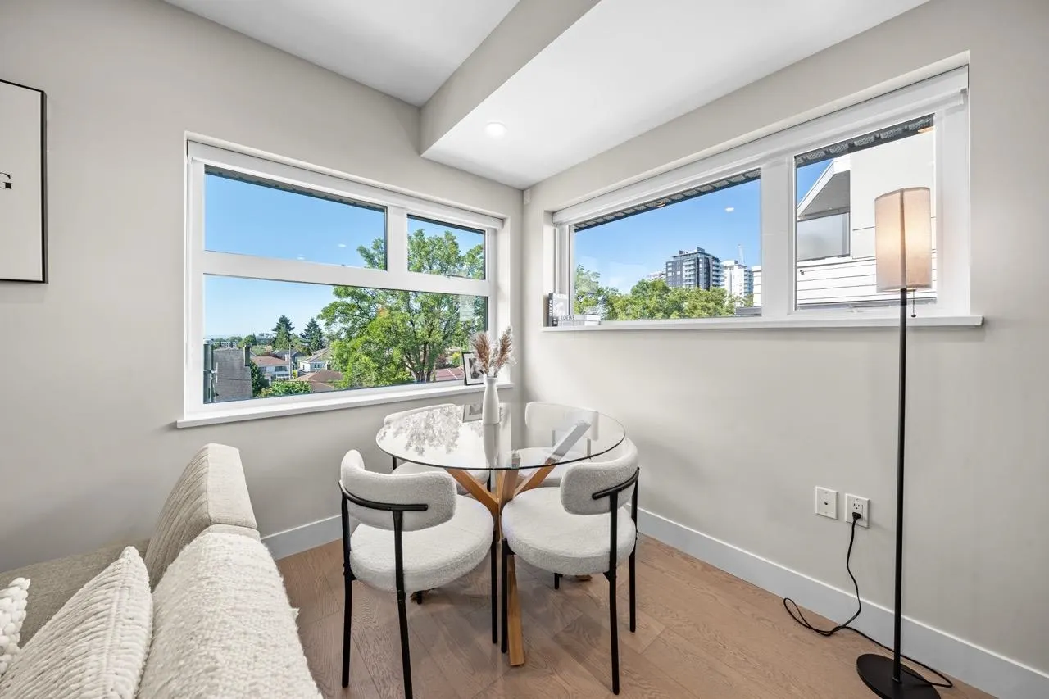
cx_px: 524
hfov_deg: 112.6
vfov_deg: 90.0
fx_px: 350
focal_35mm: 12
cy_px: 350
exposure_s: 1/8
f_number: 8
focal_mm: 12
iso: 100
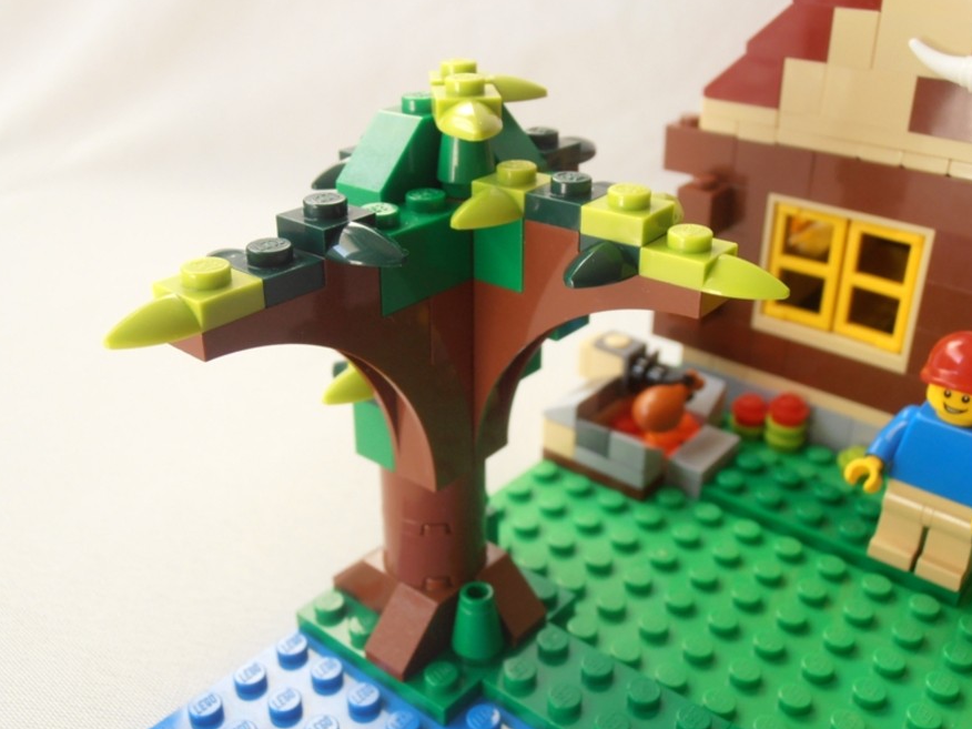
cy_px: 368
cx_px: 493
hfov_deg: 49.0
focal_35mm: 38
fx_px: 1067
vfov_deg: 37.7
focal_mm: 6.61
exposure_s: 1/40
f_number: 3.9
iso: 125
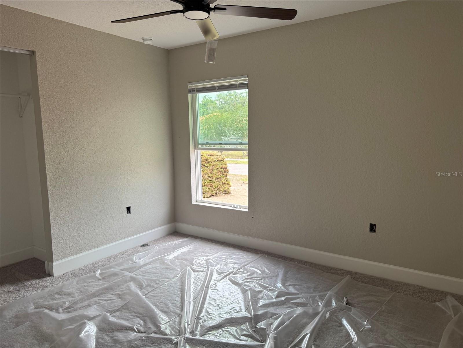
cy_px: 174
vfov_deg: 56.8
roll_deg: +1.4
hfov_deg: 71.6
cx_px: 232
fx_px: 321
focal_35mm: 24
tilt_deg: -6.5
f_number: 1.78
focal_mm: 6.76
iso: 100
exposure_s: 1/598
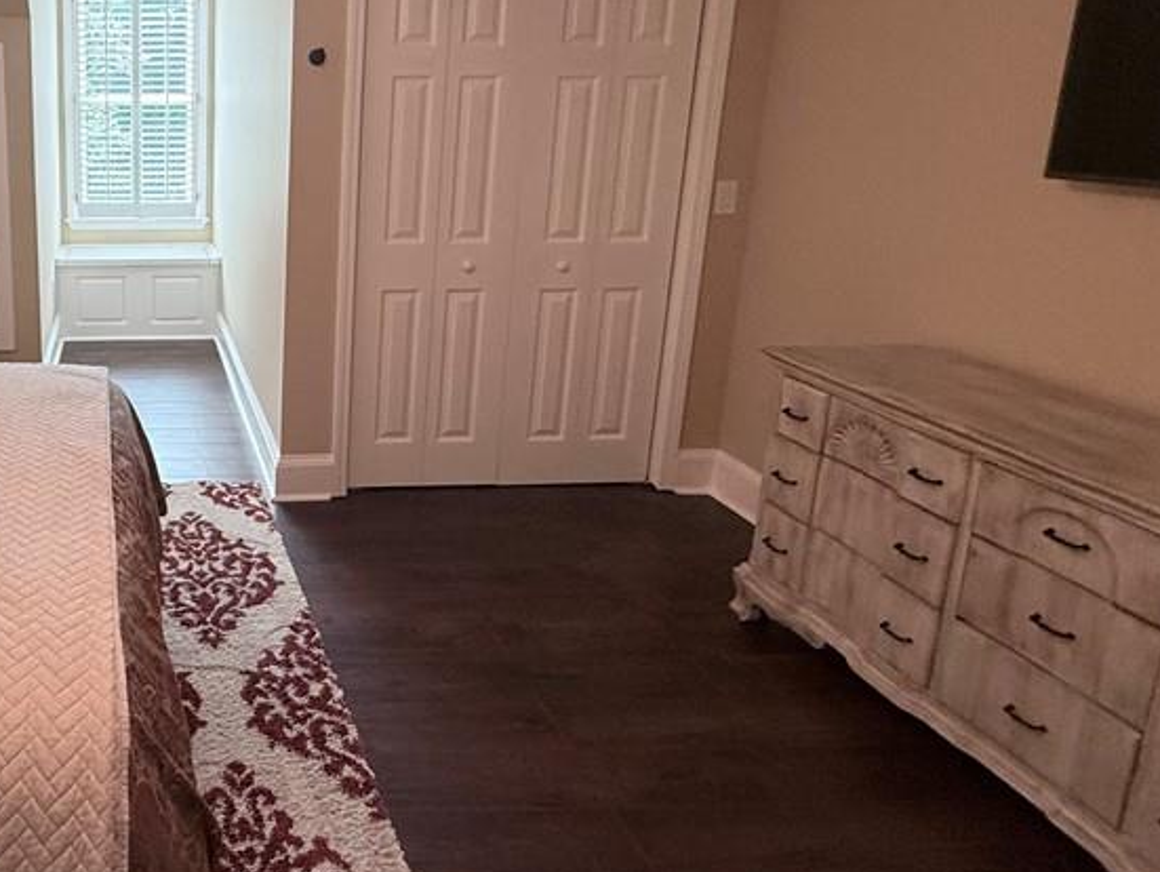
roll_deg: +0.9
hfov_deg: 58.6
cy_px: 261
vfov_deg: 51.7
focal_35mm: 26
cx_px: 139
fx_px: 872
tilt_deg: -10.7
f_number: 2.2
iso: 250
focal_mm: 2.22
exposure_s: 1/120
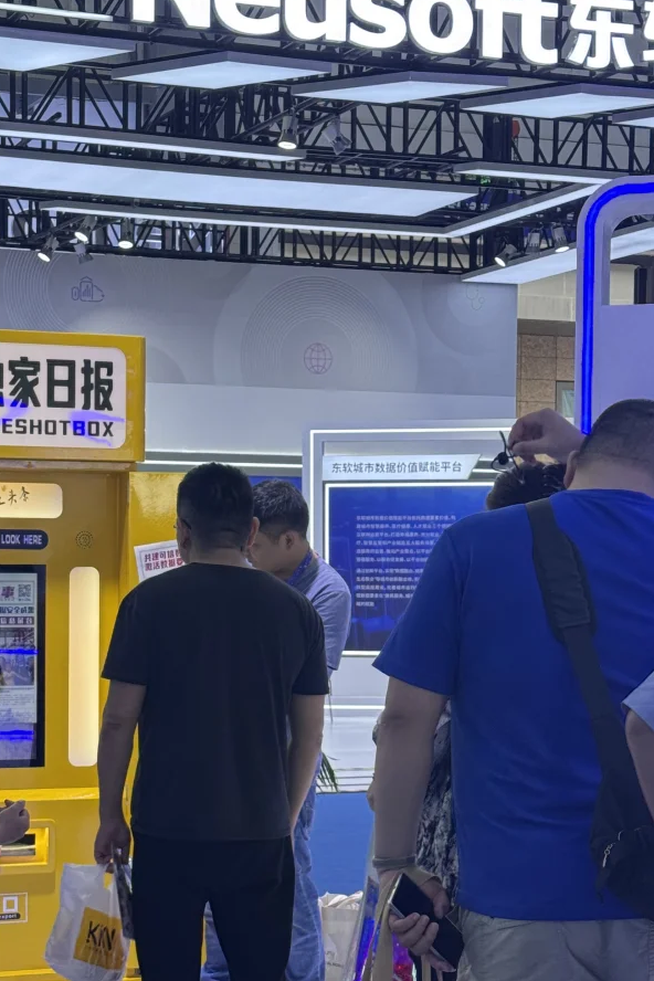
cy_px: 584
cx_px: 173
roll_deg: -1.3
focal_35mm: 81
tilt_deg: +1.6
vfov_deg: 25.0
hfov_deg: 16.8
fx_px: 2207
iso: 50
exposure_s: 1/100
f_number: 1.78
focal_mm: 6.76
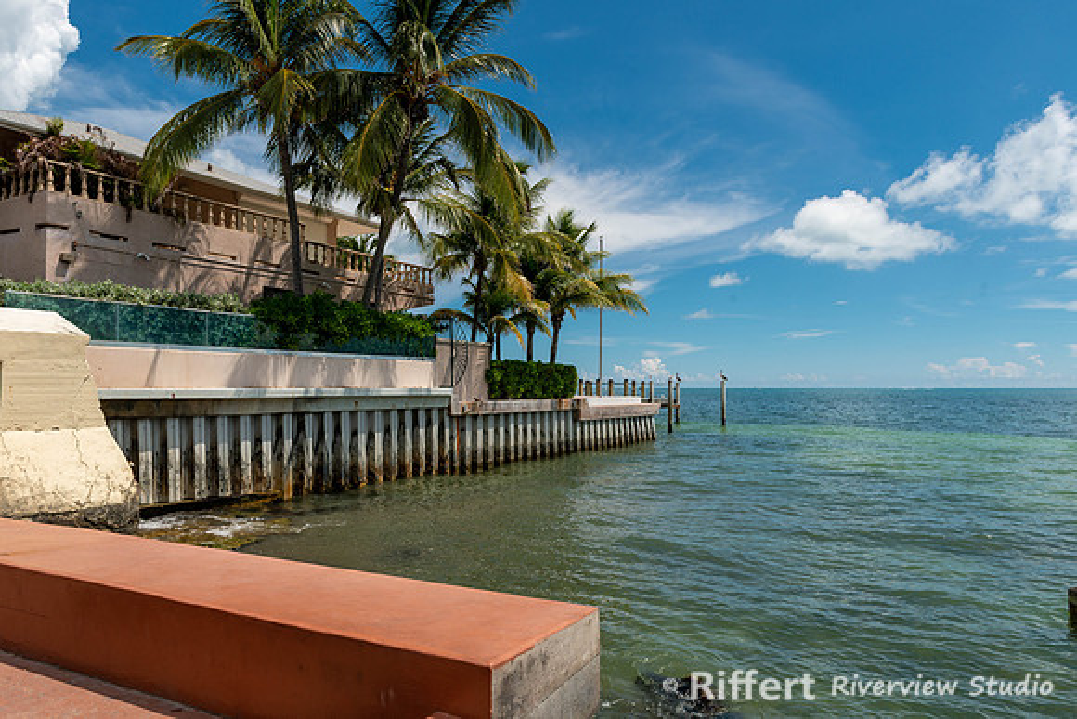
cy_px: 360
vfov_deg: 52.1
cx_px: 538
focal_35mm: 25
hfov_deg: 72.4
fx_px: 735
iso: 100
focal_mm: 24
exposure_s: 1/320
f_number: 10
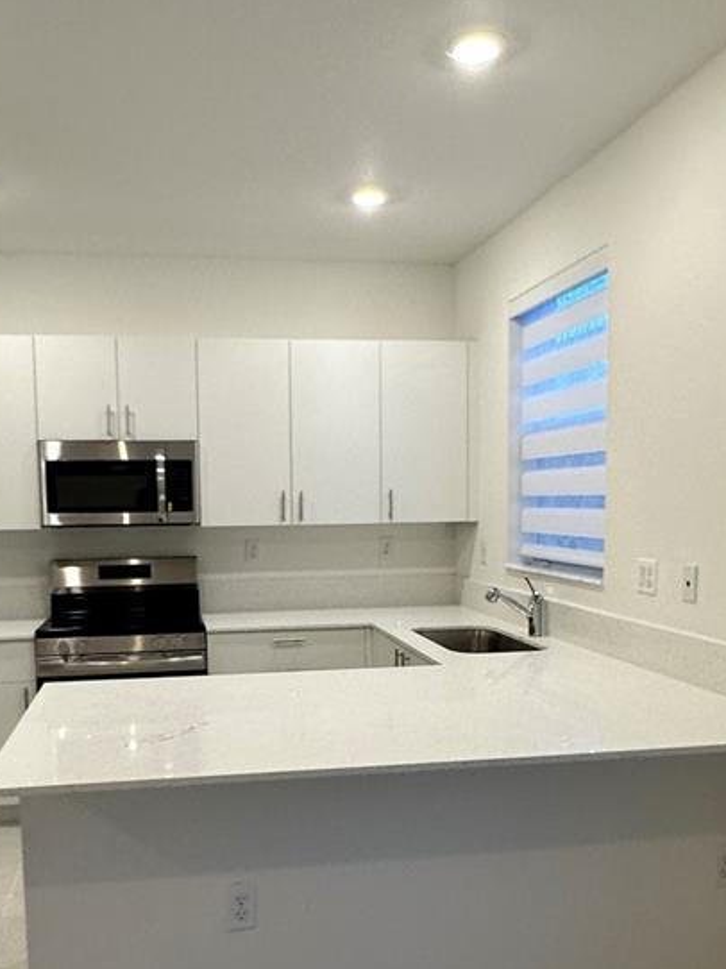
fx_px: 868
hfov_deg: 45.2
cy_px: 576
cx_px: 291
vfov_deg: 58.0
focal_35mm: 31
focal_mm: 2.22
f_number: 2.2
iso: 200
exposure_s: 1/120
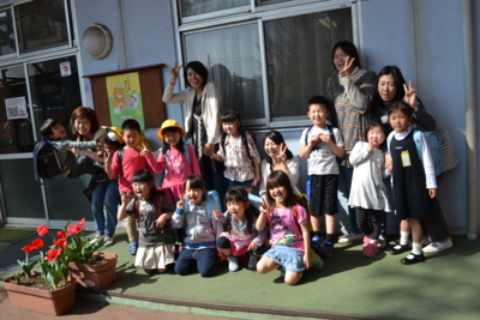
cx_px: 240
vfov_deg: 43.6
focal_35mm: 30
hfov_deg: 61.9
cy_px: 160
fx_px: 400
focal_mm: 20
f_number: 7.1
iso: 100
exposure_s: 1/200
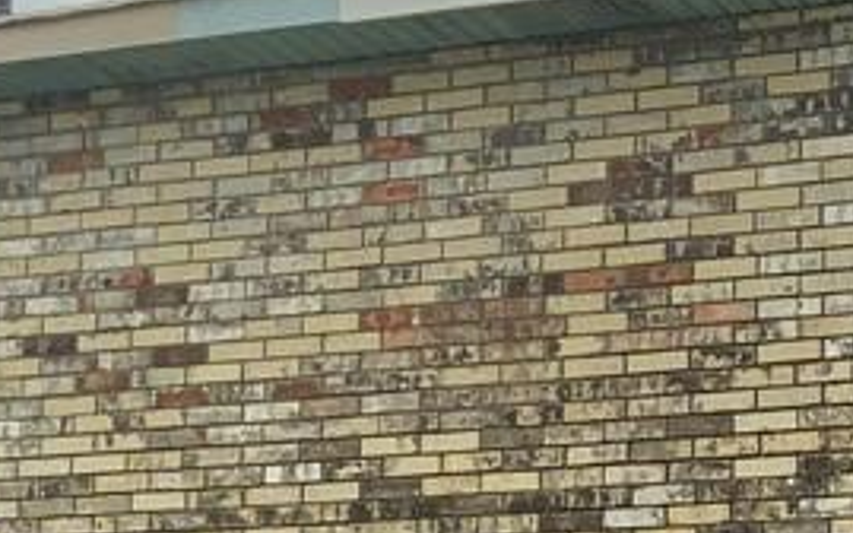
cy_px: 669
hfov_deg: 17.3
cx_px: 920
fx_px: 2719
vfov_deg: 11.0
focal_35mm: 117
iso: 16
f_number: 1.8
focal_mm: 3
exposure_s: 1/1786
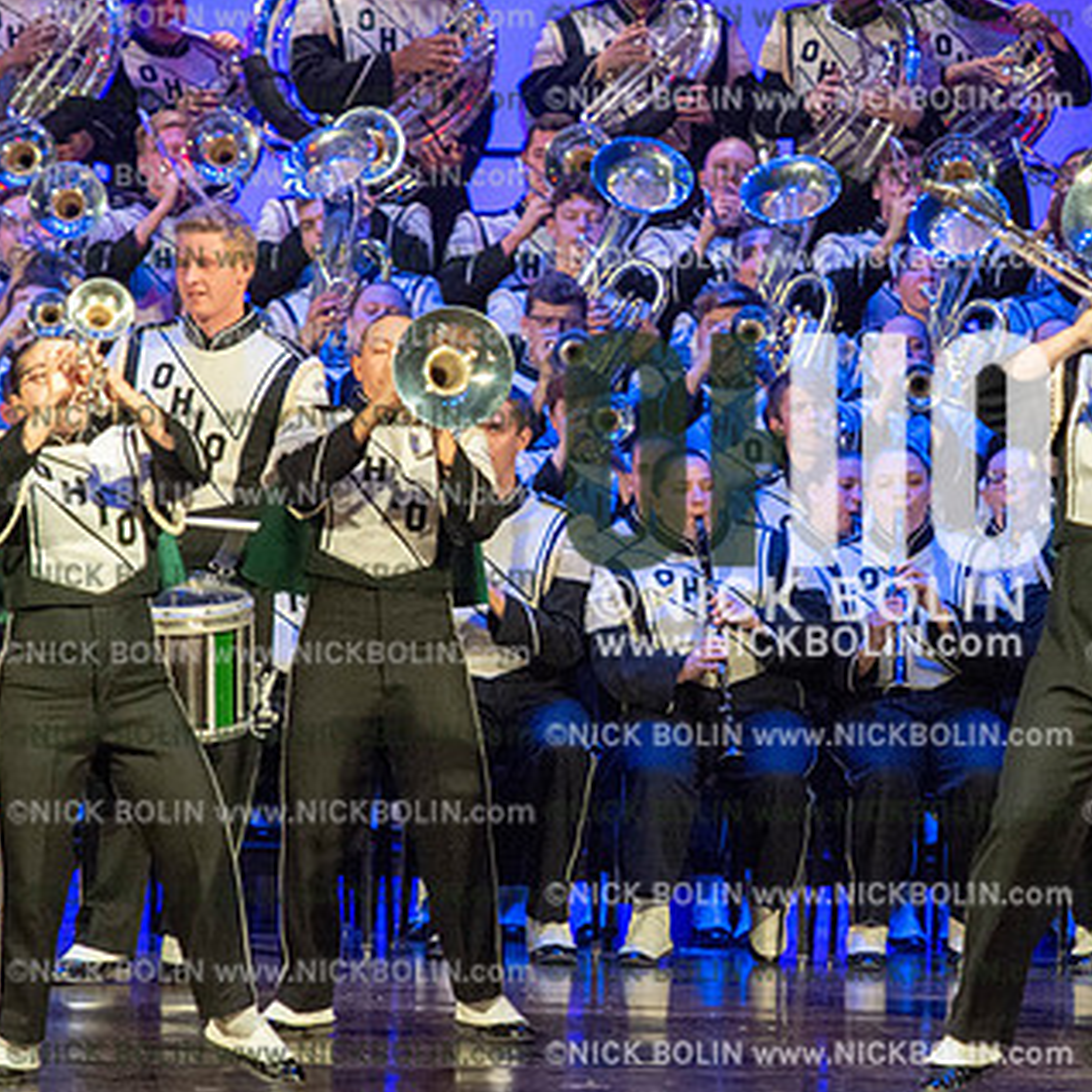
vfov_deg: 4.7
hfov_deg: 4.7
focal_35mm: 372
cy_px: 494
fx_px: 13277
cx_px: 807
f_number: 5.6
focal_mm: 240
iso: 8000
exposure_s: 1/320
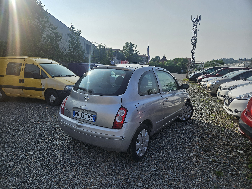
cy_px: 94
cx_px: 126
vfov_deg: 58.9
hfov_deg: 73.9
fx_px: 167
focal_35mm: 23
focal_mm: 5.4
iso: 25
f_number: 1.8
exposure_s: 1/2222
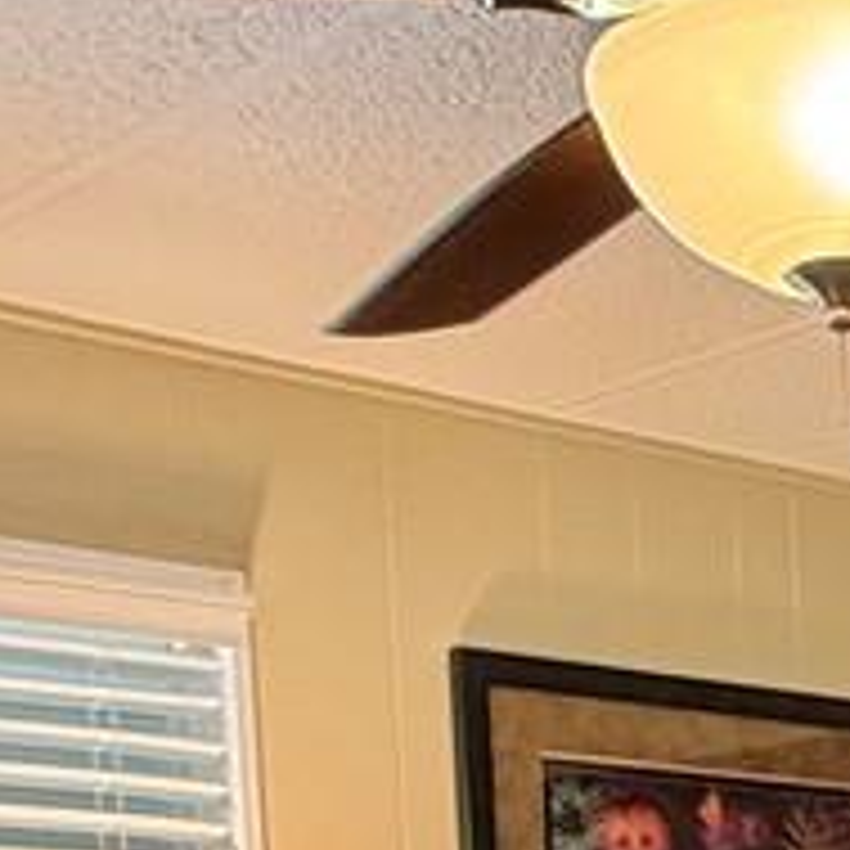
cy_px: 1435
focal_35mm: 105
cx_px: 1138
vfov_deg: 14.9
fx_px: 2917
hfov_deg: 15.7
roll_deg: +2.2
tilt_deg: -5.1
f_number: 2.2
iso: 200
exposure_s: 1/60
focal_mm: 2.22
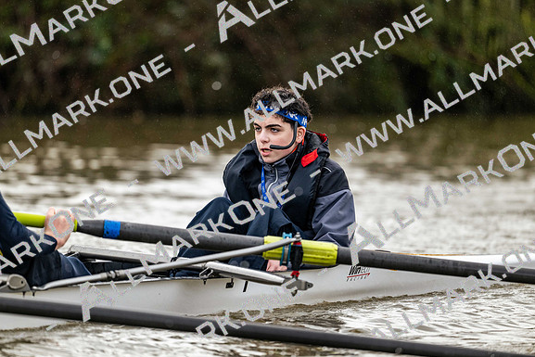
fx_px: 5975
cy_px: 178
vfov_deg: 3.4
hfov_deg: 5.1
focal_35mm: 402
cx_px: 268
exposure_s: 1/1600
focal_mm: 400
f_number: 4.5
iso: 1250
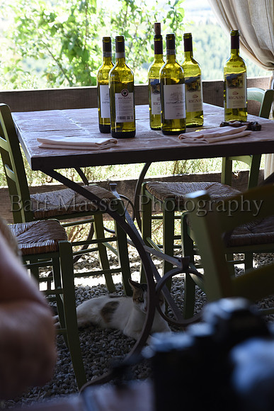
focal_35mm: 75
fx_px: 856
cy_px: 206
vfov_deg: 27.0
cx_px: 137
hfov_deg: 18.2
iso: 400
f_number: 7.1
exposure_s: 1/125
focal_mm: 75
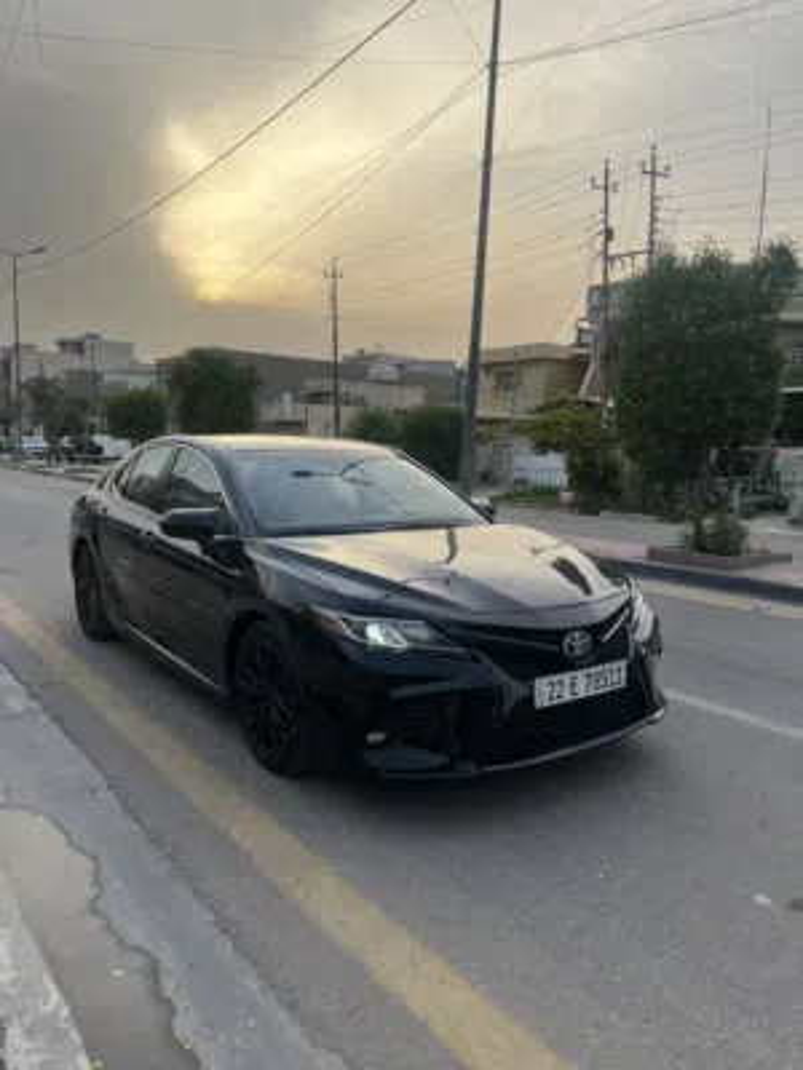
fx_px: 804
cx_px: 402
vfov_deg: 67.3
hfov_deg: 53.1
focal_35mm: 26
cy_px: 535
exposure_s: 1/1163
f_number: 1.6
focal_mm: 5.1
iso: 50
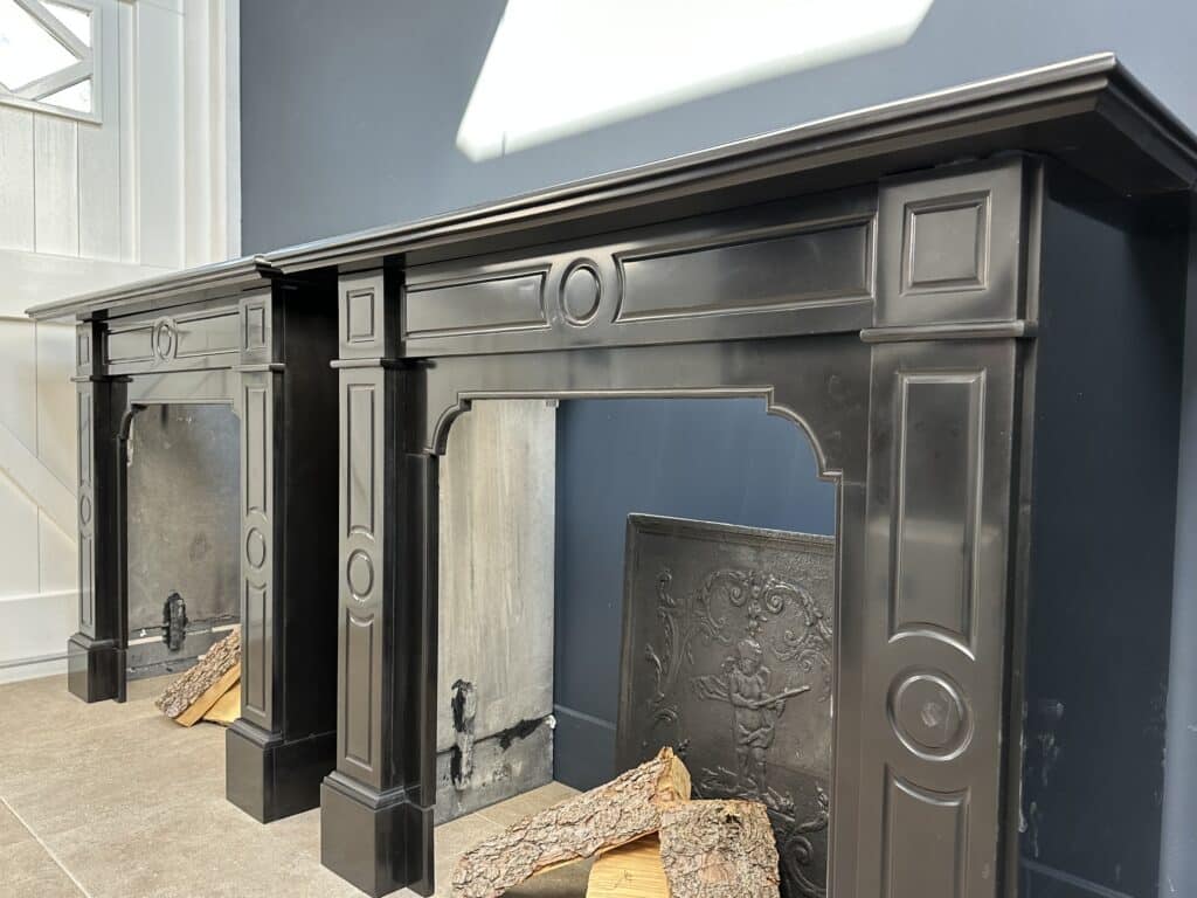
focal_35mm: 24
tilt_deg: -2.9
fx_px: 830
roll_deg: +2.0
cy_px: 449
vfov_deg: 56.8
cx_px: 598
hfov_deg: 71.6
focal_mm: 6.86
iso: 160
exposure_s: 1/50
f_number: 1.78
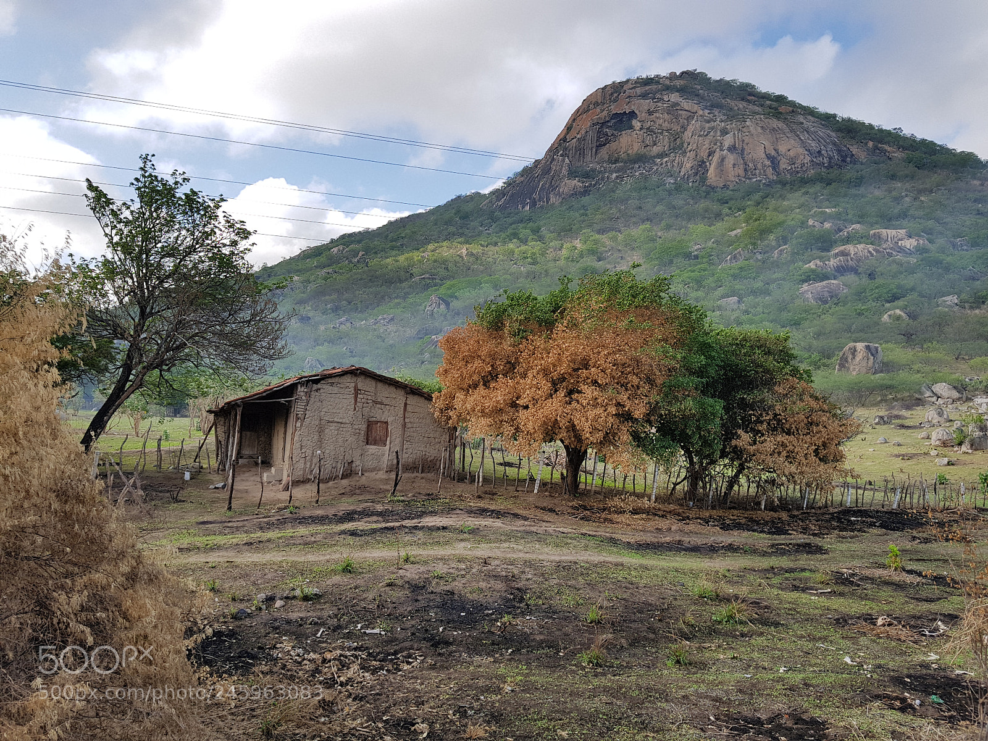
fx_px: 742
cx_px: 494
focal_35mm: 26
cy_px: 370
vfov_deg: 53.1
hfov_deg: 67.3
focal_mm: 4.2
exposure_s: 1/1384
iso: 40
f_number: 1.7
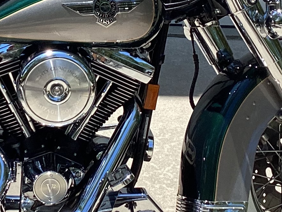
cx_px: 15
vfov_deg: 12.8
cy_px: 52
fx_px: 937
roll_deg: -1.7
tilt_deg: -16.7
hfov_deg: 16.8
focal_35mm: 115
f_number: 2.4
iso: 25
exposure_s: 1/849
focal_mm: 3.3
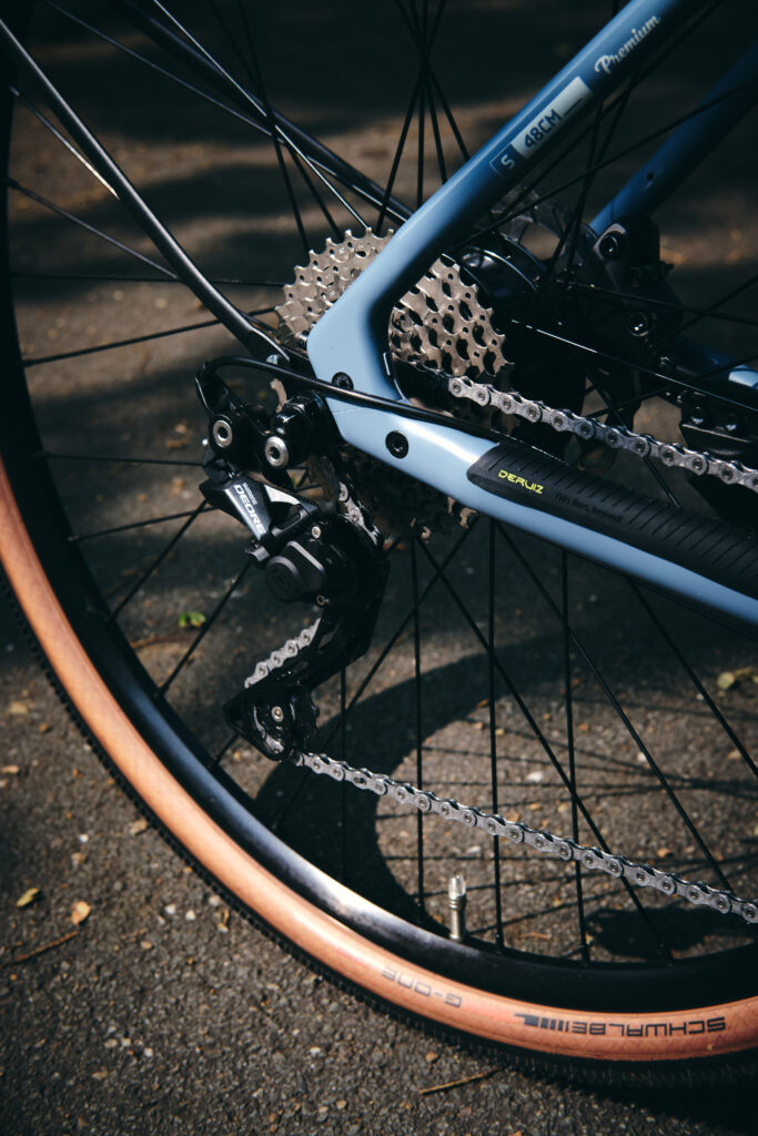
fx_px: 1673
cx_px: 379
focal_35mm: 53
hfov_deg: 25.5
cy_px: 568
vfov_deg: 37.5
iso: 160
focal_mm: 35
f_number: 5.6
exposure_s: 1/250
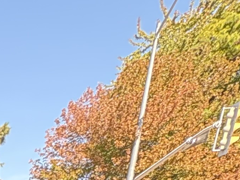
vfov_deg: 11.9
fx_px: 575
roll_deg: +3.5
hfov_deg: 16.2
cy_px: 498
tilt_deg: -19.3
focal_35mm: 83
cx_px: -278
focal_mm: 2.22
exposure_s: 1/119
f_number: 2.2
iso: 100
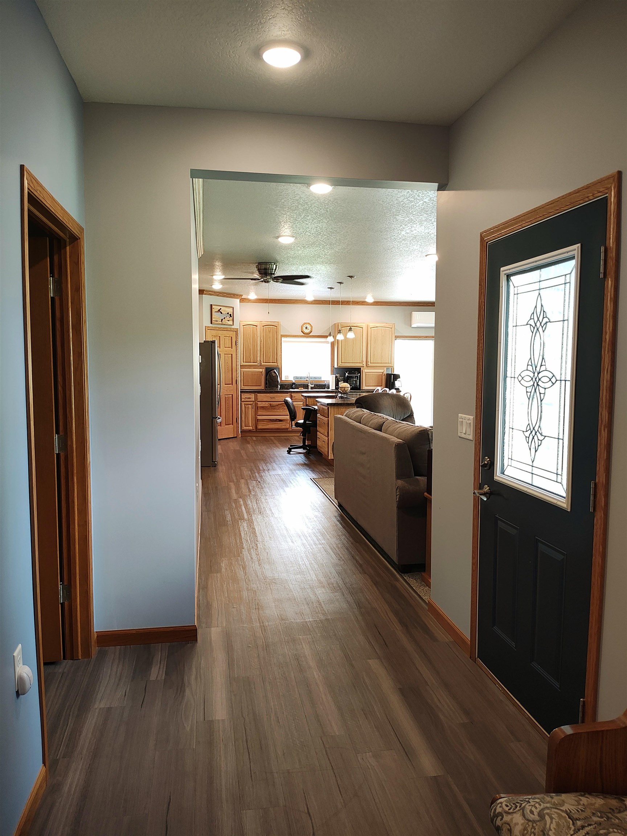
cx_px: 314
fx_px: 604
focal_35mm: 25
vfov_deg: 69.4
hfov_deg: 54.9
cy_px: 418
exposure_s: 1/60.1
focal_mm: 4.15
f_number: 1.5
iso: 204
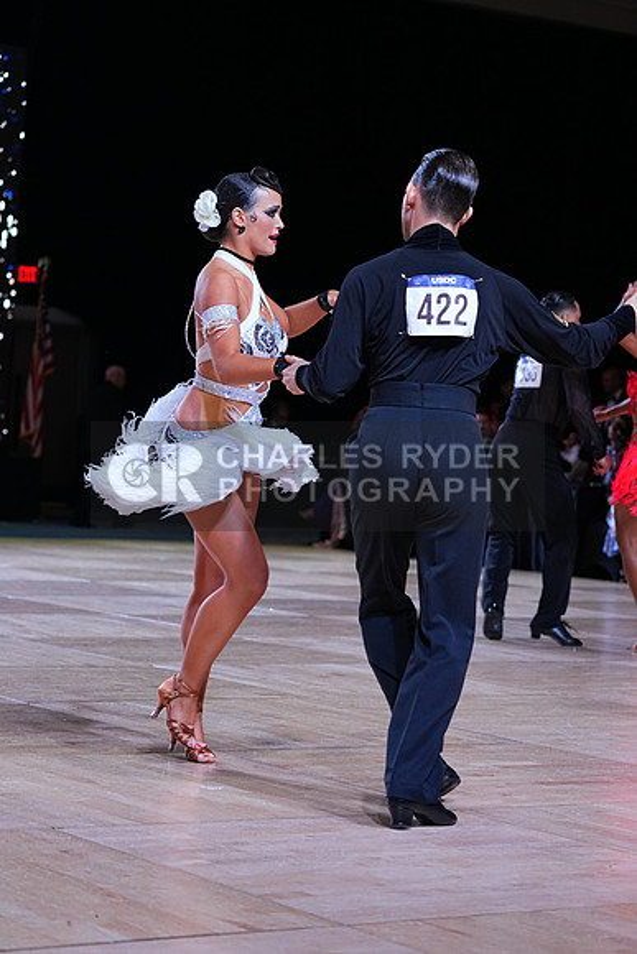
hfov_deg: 15.4
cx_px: 318
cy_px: 477
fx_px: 2361
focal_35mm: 89
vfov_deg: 22.9
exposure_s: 1/500
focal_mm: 89
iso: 1250
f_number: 4
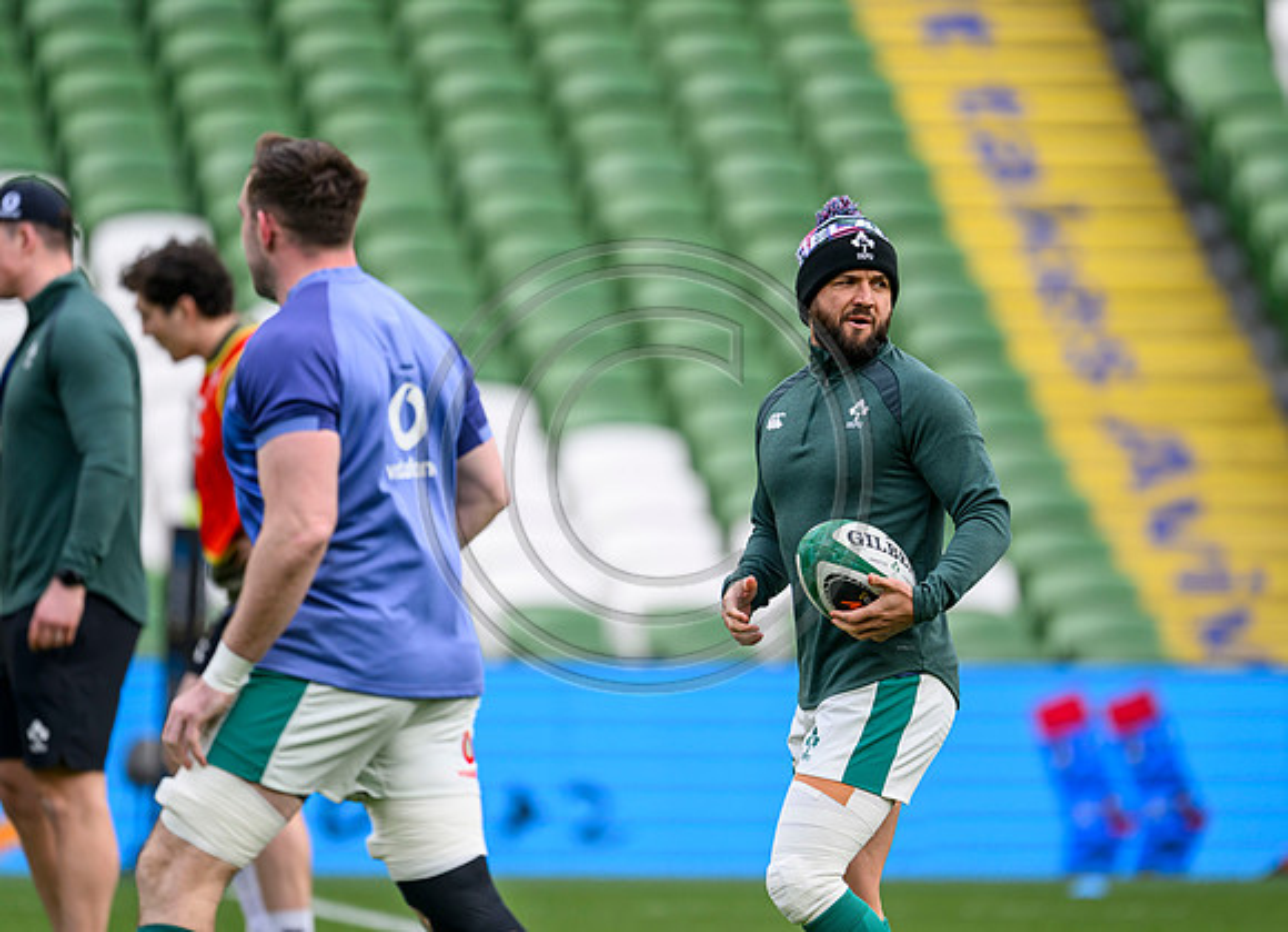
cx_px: 728
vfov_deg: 2.4
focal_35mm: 616
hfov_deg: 3.3
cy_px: 448
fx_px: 22638
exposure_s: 1/1000
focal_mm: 560
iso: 400
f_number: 4
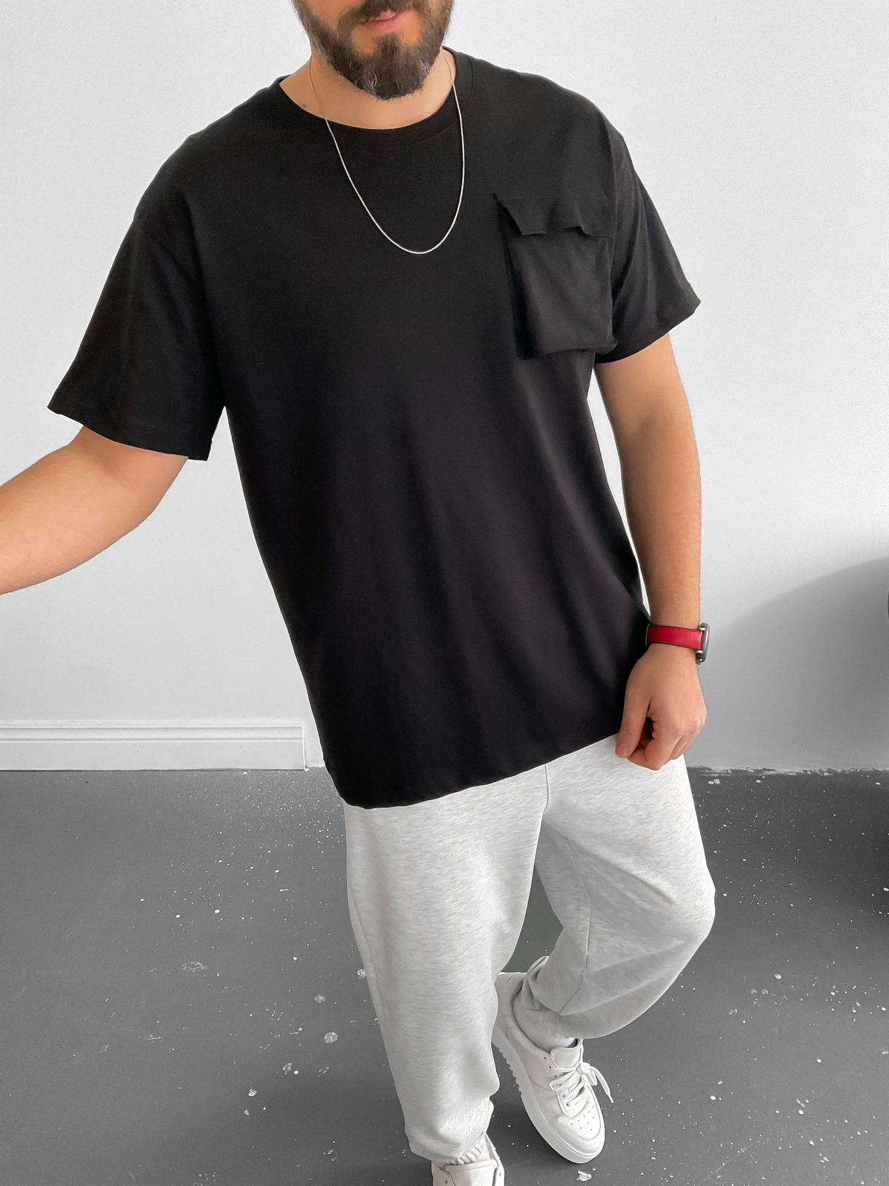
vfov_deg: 61.7
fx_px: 993
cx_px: 444
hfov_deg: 48.2
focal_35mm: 29
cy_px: 593
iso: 125
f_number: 1.8
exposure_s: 1/60
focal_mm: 3
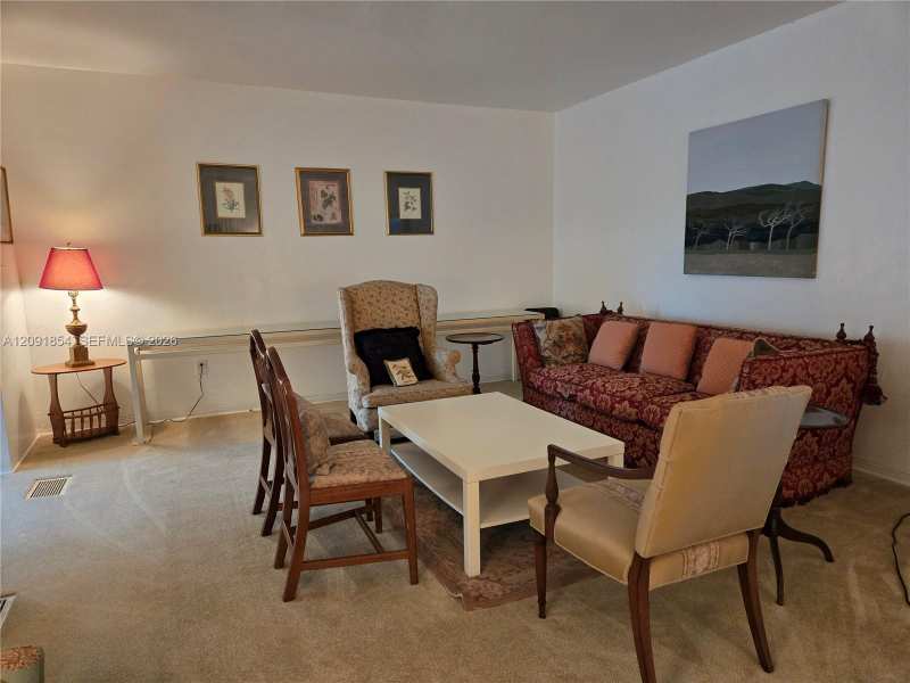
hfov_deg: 73.9
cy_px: 342
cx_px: 455
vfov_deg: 58.9
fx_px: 605
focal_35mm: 23
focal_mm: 5.4
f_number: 1.8
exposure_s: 1/60
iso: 500
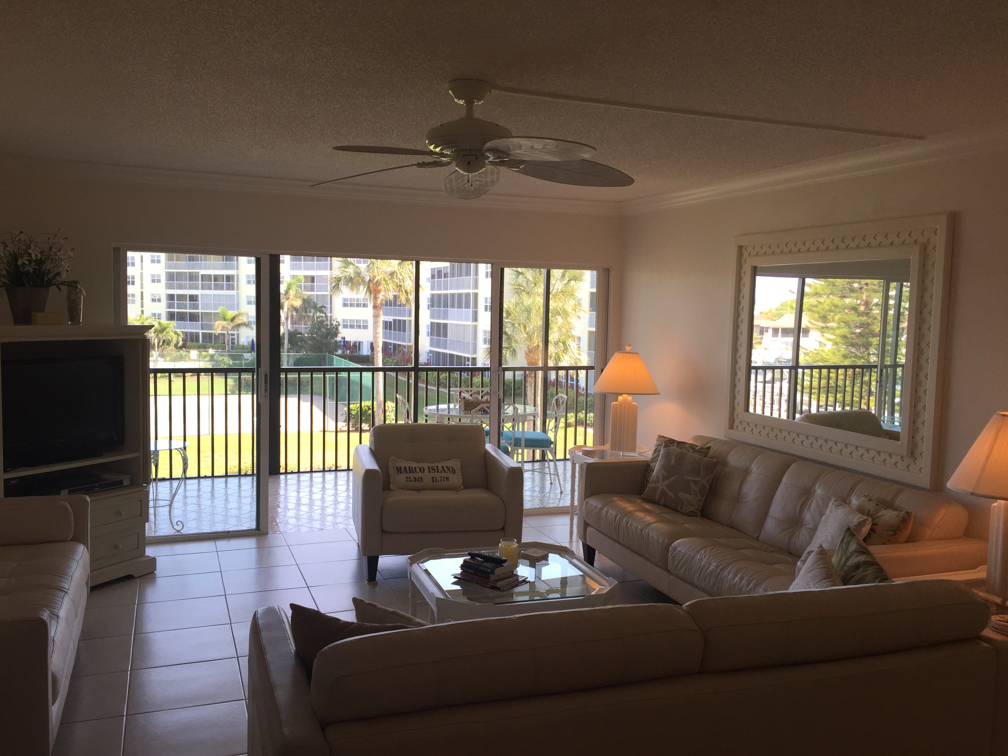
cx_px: 504
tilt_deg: -3.8
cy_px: 378
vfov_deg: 48.2
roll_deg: -1.9
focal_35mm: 29
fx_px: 844
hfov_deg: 61.7
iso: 32
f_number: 2.2
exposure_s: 1/120
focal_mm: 4.15
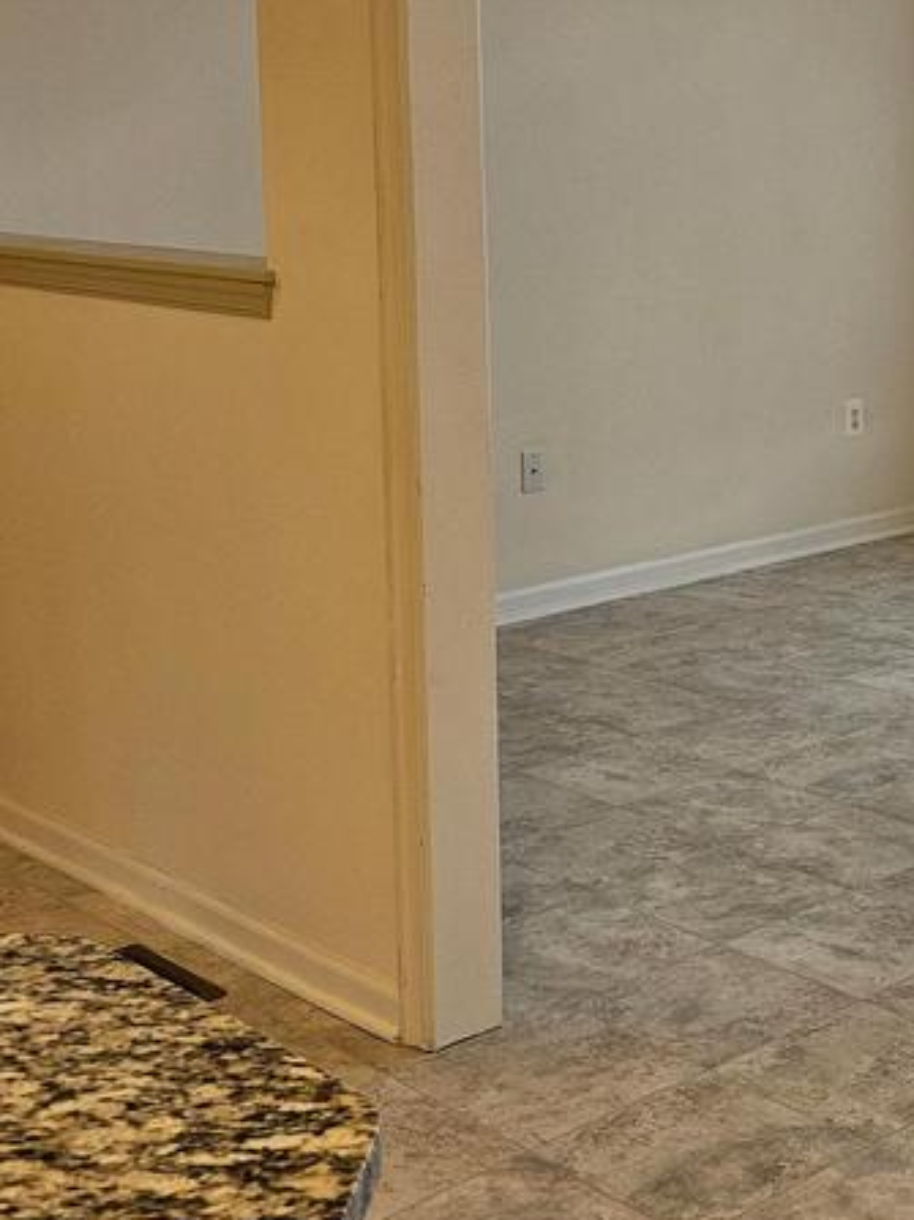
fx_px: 2043
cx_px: 887
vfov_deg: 32.7
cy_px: 333
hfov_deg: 24.2
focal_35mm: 58
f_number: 1.8
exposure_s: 1/120
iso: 64
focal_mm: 5
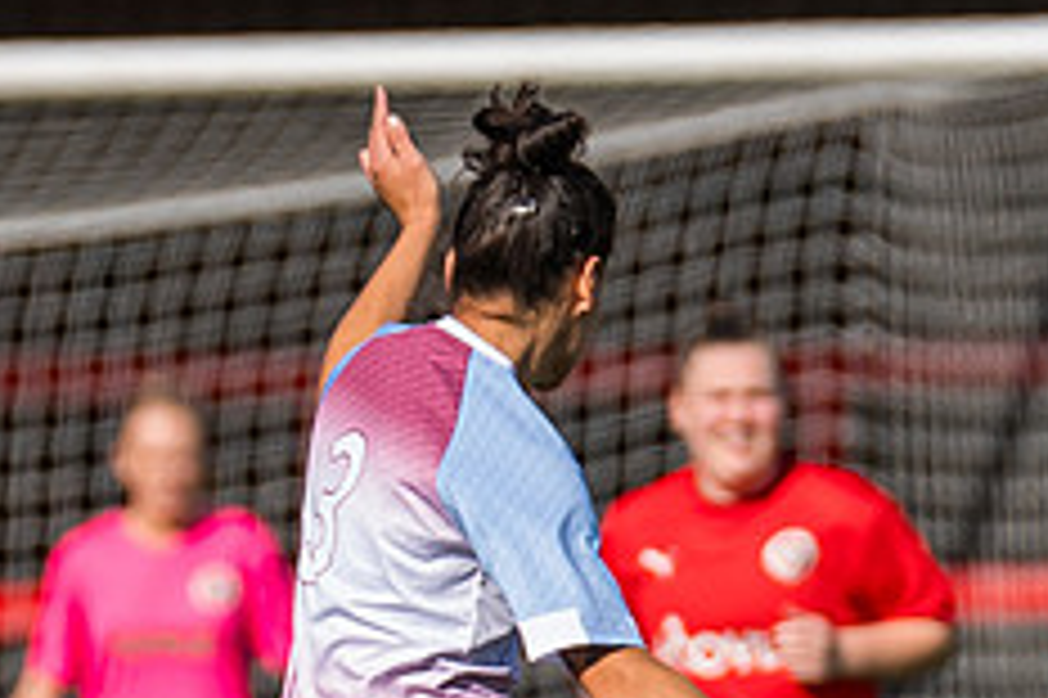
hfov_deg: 1.3
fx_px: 47620
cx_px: 530
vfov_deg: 0.8
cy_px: 736
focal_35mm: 1637
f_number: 4
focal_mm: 270
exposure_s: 1/3200
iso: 400
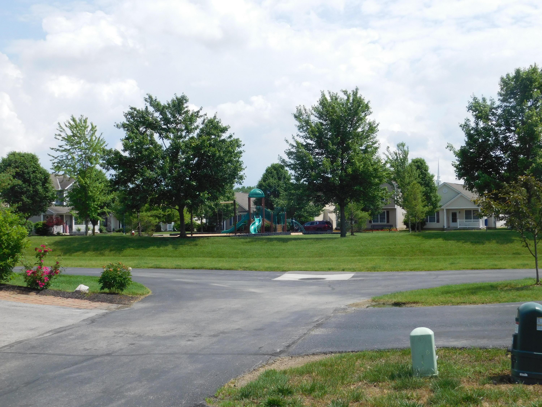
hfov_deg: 42.1
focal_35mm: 45
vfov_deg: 32.2
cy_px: 204
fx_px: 705
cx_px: 271
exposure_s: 1/1250
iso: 125
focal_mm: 8
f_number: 3.7
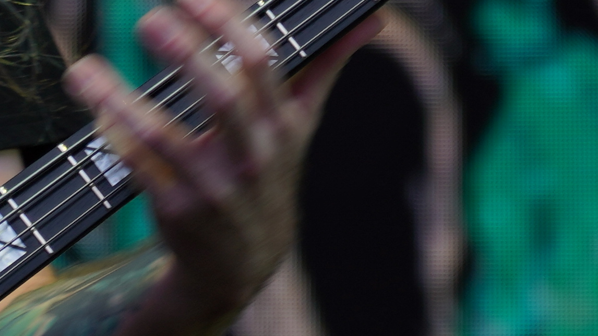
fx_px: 9131
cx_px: -257
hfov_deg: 3.7
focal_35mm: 576
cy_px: -160
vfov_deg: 2.1
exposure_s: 1/125
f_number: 4
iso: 100
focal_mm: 105
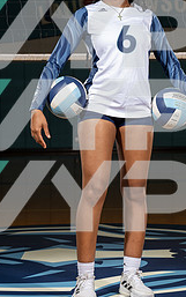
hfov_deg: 10.5
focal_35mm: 125
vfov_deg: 16.7
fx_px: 1012
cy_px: 116
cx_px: 112
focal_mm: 70
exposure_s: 1/250
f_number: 5.6
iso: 250
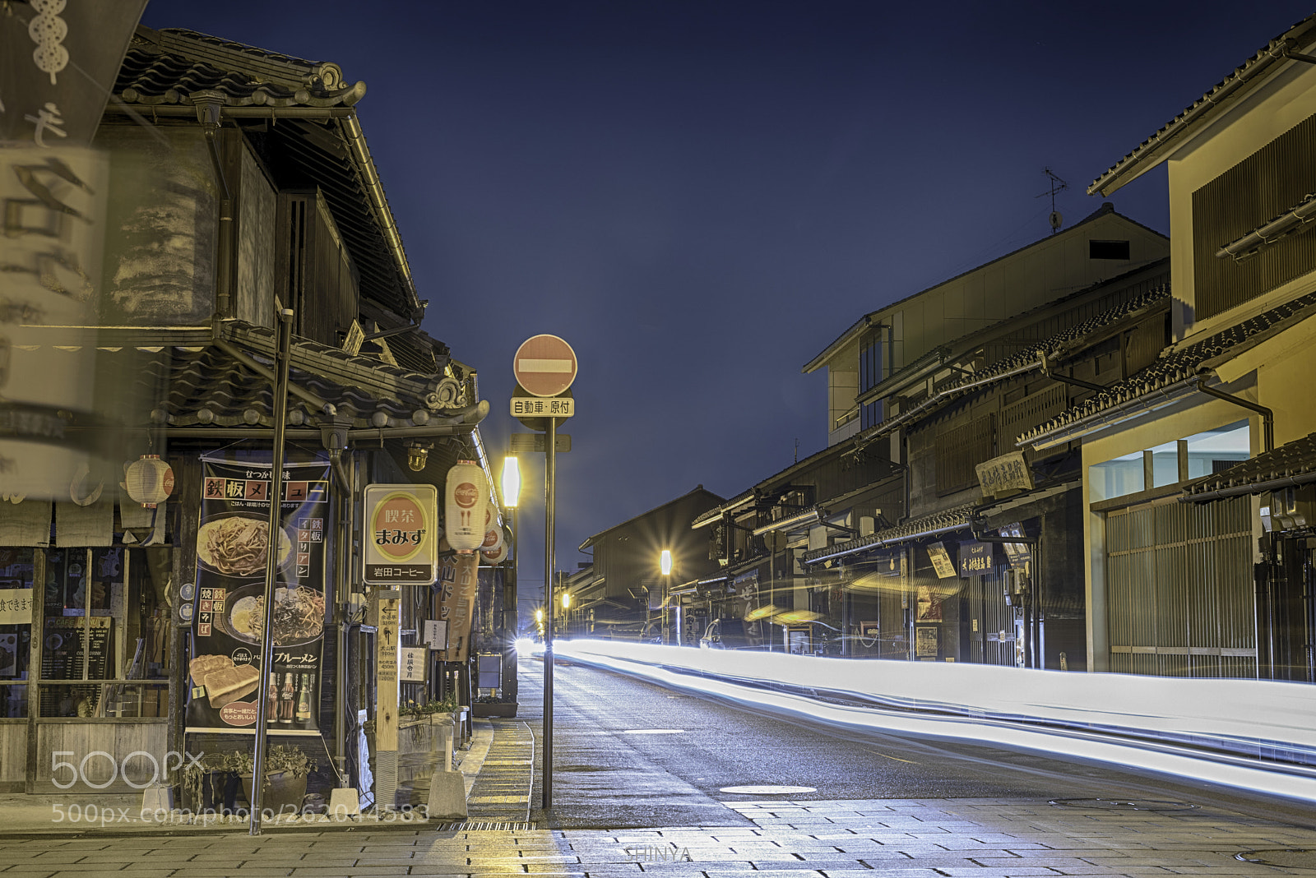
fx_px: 1828
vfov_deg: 27.0
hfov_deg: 39.6
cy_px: 439
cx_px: 658
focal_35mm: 50
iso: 100
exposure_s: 20
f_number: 8
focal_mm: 50
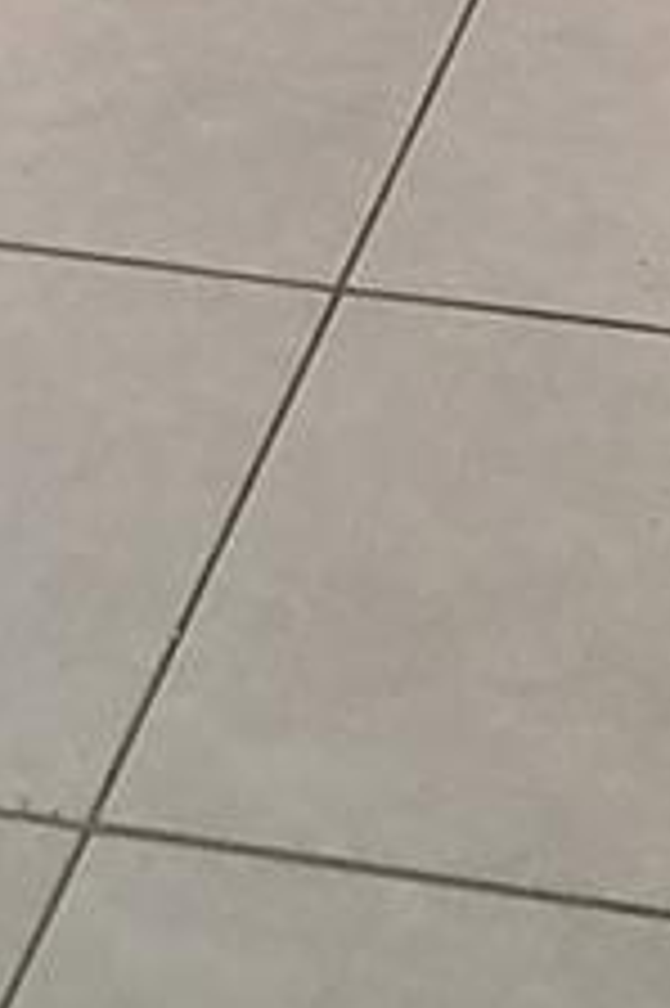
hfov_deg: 9.3
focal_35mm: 145
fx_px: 4054
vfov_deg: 11.4
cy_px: -1534
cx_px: 787
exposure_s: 1/59
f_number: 1.8
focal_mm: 5.4
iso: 125
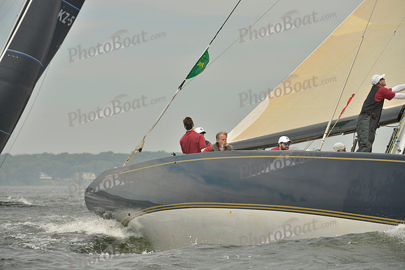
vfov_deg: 5.7
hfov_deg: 8.6
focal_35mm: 240
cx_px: 202
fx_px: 2701
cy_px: 135
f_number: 7.1
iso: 280
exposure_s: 1/1250
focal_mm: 240
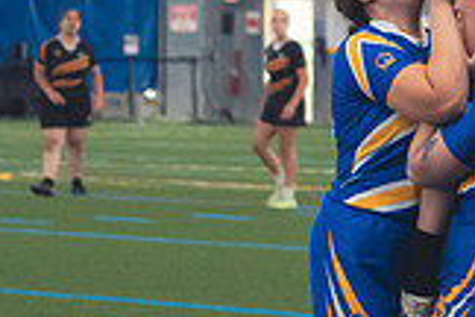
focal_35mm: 402
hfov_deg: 5.1
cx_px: 264
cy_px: -170
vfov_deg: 3.4
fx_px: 5304
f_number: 2.8
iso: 2500
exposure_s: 1/320
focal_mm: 75
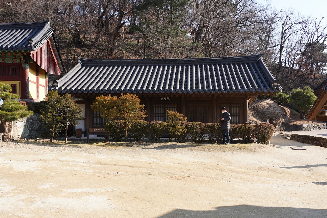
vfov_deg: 35.9
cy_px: 118
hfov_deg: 51.9
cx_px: 170
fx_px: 336
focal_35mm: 37
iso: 100
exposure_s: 1/100
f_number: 8
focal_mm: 32
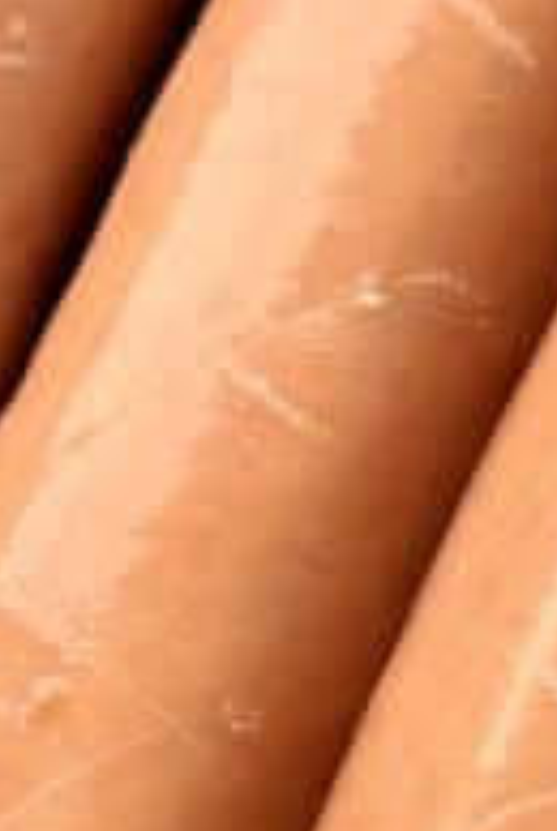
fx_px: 6082
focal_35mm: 263
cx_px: 883
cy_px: 26
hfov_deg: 5.2
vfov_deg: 7.8
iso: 64
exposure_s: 1/466
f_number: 1.78
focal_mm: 6.76
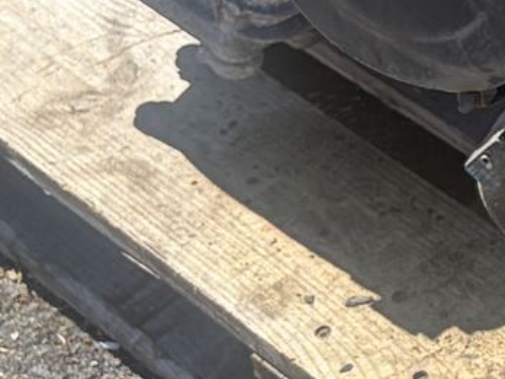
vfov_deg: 9.6
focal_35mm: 153
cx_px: 1112
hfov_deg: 11.3
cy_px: -16
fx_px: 2232
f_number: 1.6
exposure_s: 1/1064
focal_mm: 5.96
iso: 64
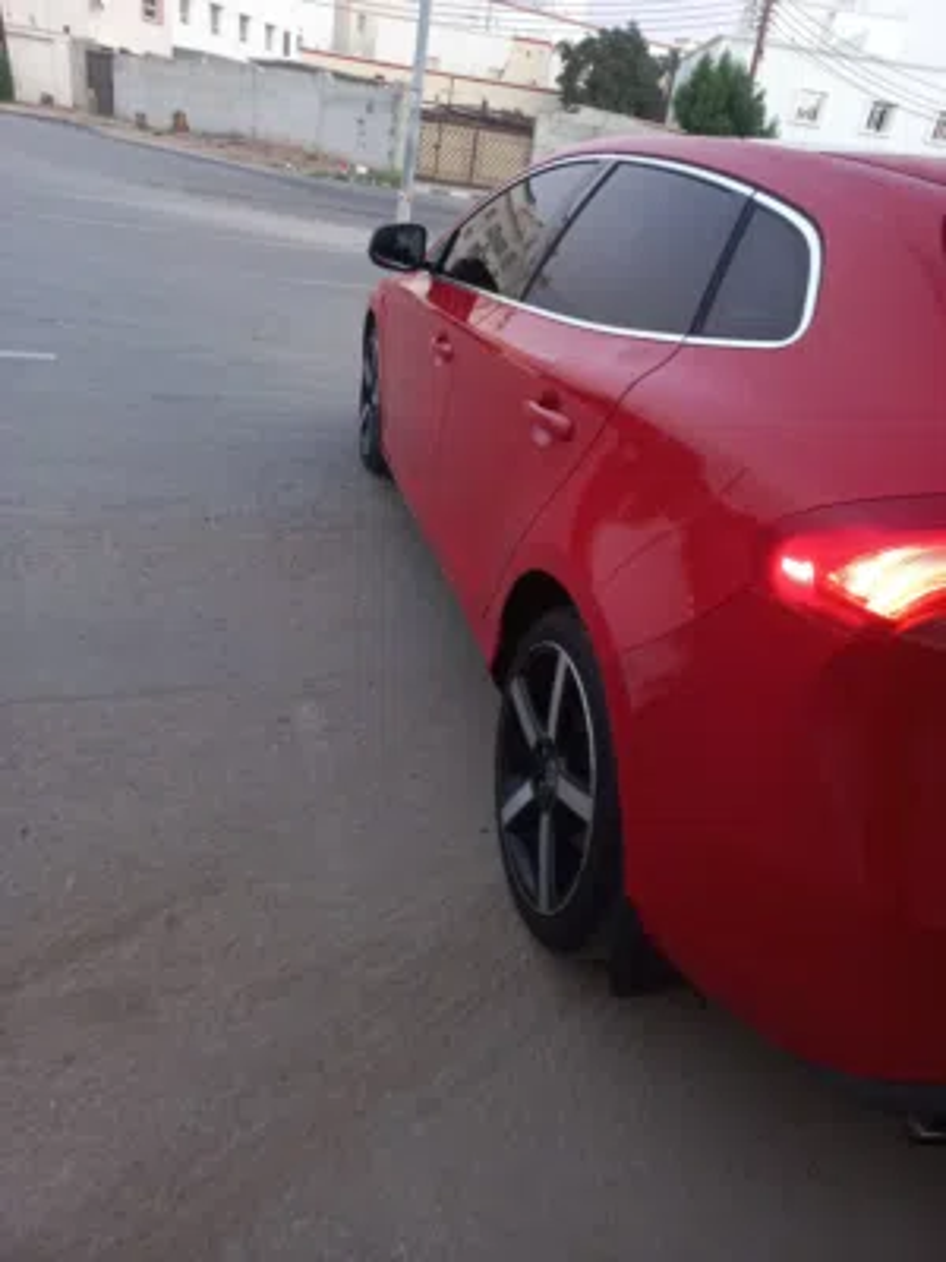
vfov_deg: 69.4
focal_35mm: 25
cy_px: 631
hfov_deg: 54.9
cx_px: 473
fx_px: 911
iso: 320
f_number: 1.8
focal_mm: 4.6
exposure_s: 1/33.3
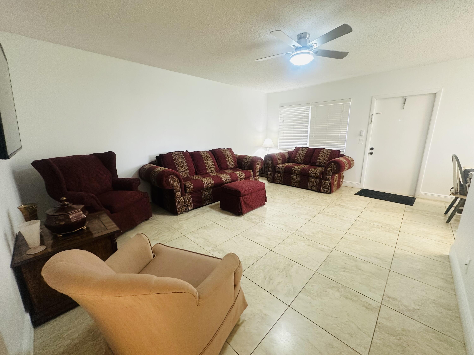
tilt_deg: -12.2
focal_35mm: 14
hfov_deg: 102.1
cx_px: 237
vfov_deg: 85.7
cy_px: 178
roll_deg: +1.0
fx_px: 192
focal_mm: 2.22
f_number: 2.2
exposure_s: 1/60
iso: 250
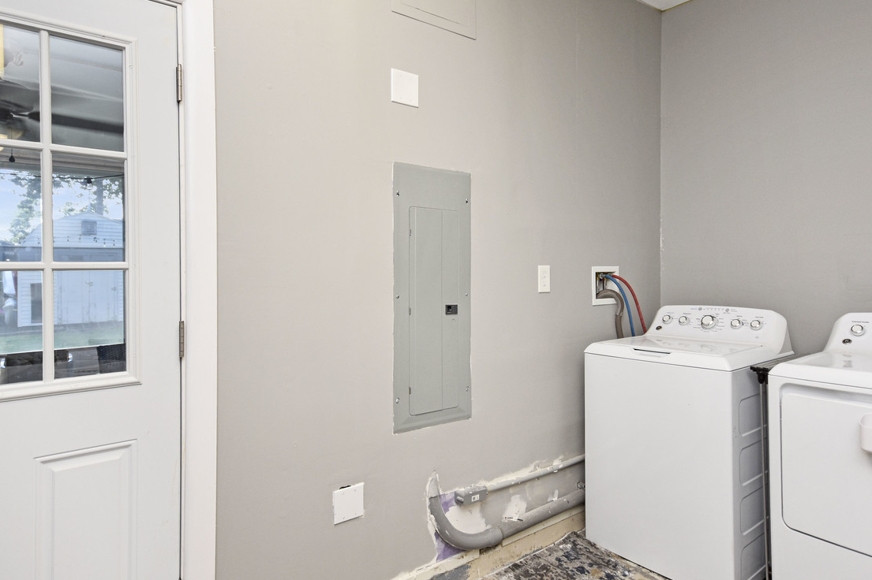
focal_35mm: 22
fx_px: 533
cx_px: 460
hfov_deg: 78.5
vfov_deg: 57.1
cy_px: 310
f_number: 4
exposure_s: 1/60
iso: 250
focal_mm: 10
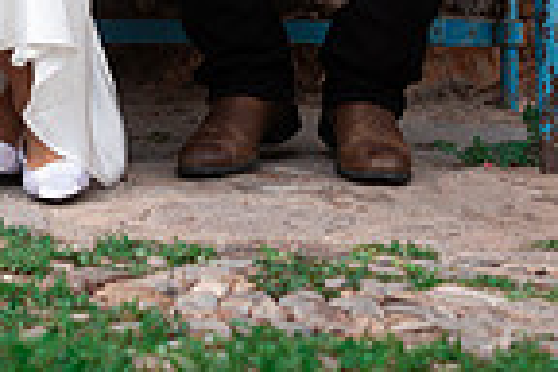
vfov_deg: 5.6
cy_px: -254
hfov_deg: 8.5
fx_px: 3735
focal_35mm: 241
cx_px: 163
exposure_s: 1/125
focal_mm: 60
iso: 125
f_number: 4
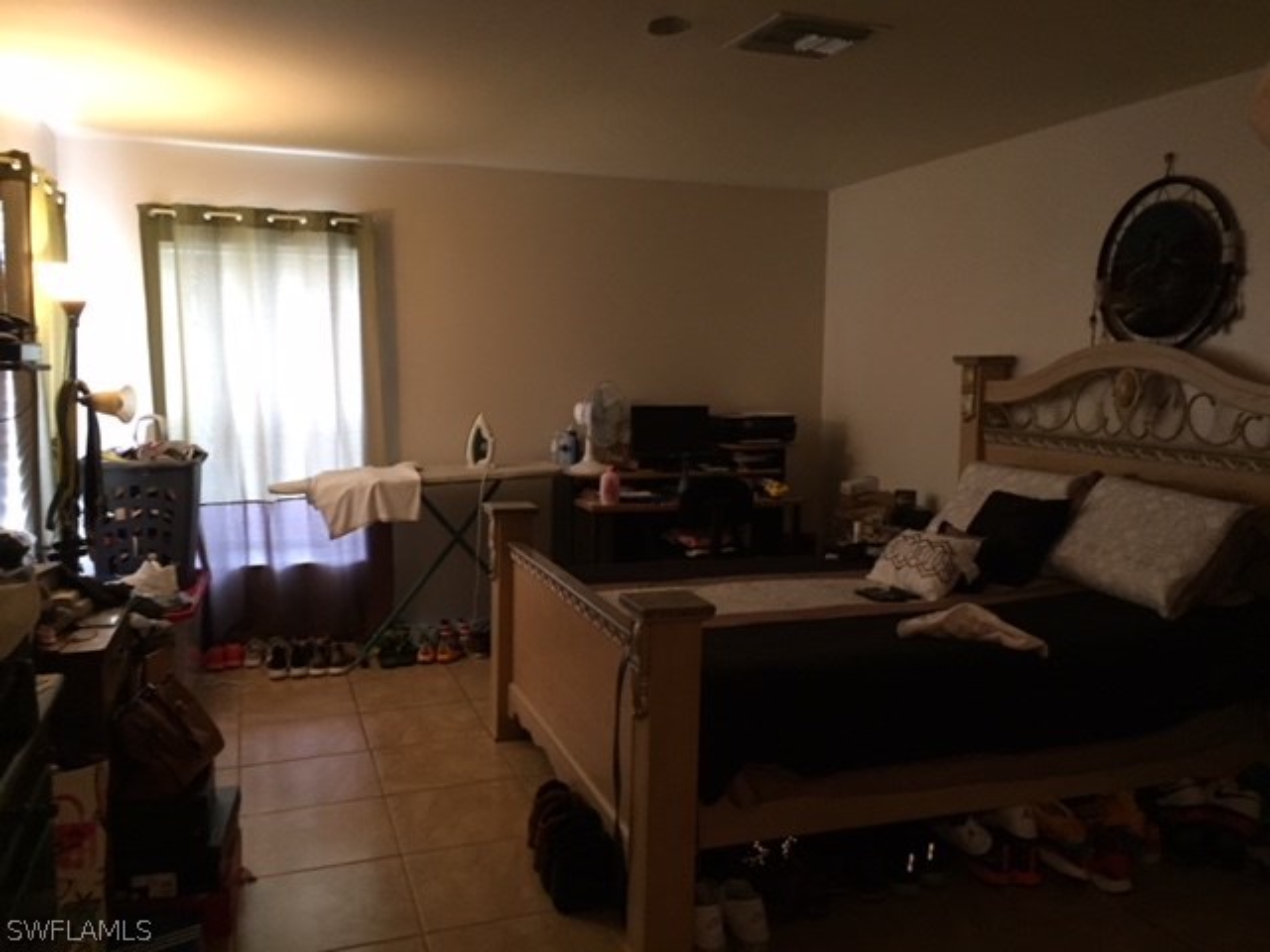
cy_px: 476
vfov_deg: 48.2
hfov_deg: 61.7
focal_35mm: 29
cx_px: 635
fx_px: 1064
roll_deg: -1.1
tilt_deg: -6.7
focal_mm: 4.15
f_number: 2.2
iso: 250
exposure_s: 1/30
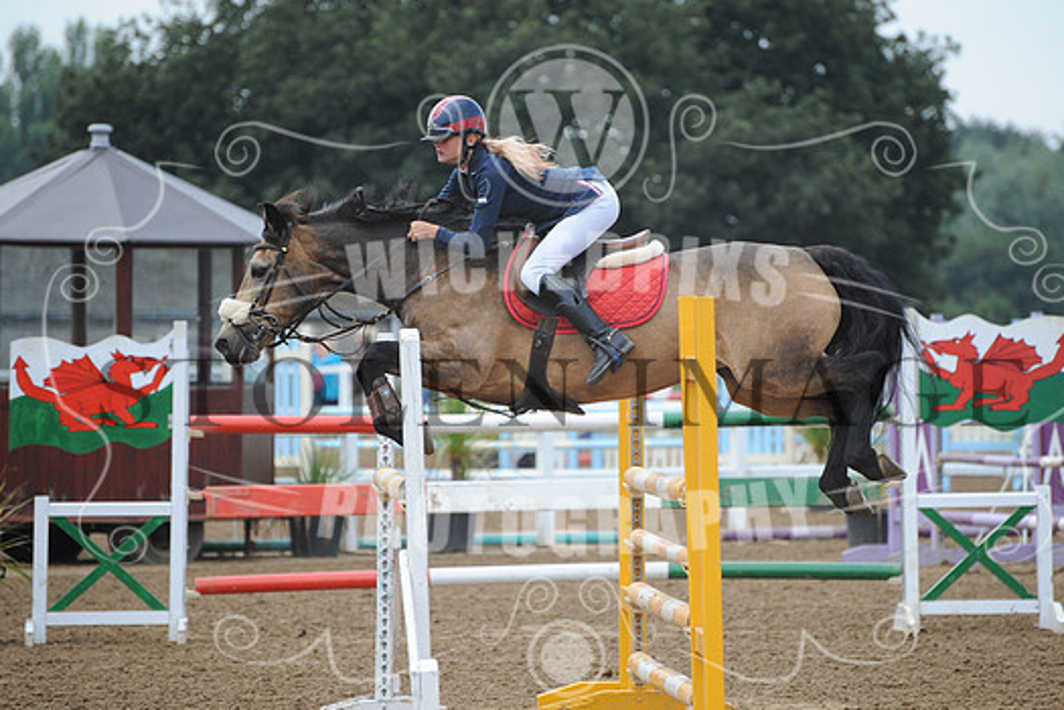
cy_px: 369
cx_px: 567
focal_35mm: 265
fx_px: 7832
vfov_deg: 5.2
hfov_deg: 7.8
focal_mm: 240
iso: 1000
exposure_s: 1/1250
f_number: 5.6
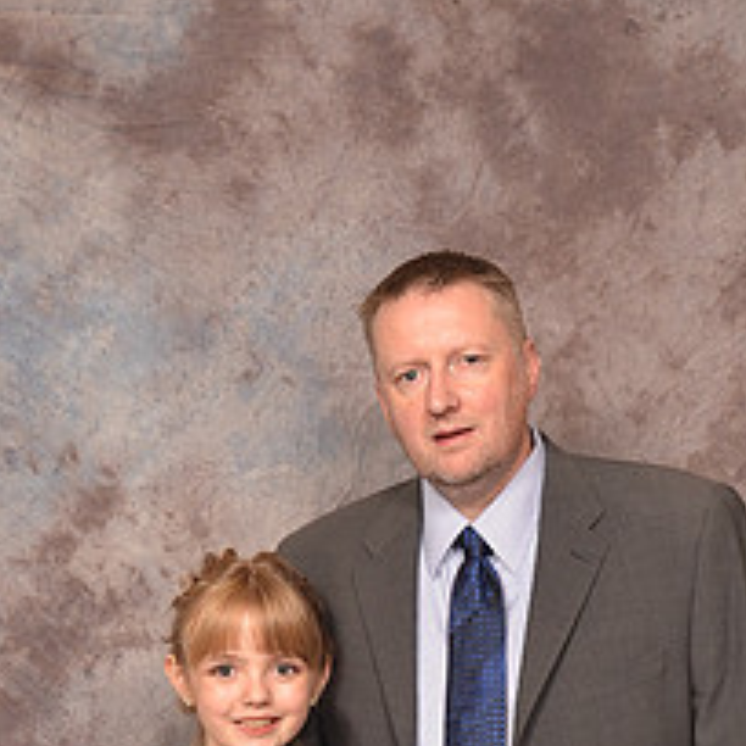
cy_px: 984
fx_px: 2199
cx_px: 366
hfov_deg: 19.3
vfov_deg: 17.9
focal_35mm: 90
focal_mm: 25
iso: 200
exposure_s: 1/60
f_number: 5.6
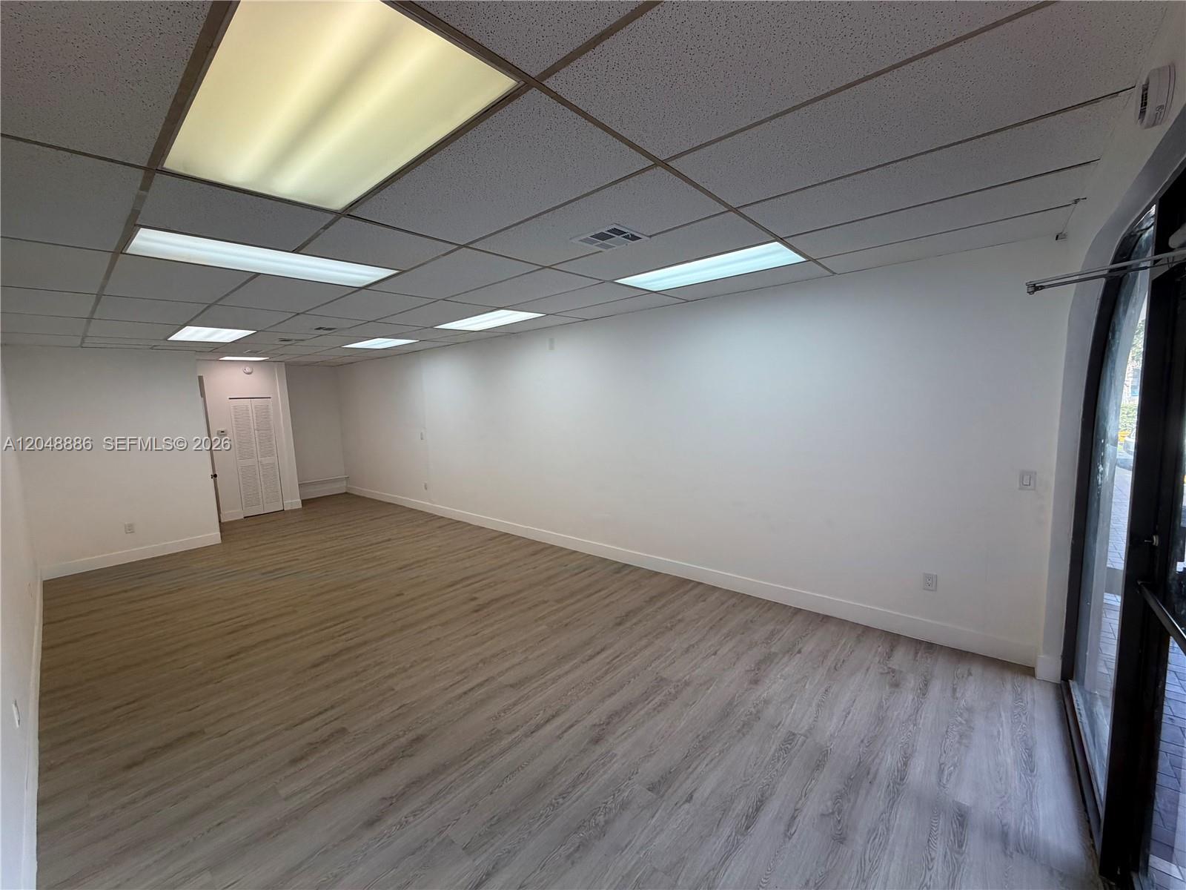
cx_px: 593
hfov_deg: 102.1
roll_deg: +2.4
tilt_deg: -7.1
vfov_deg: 85.7
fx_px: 480
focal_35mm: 14
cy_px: 445
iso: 50
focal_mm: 2.22
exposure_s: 1/120
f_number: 2.2
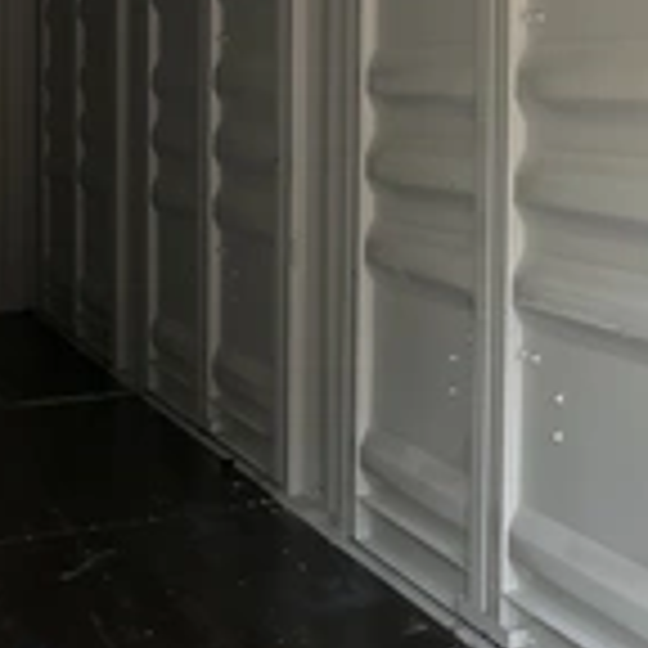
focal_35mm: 71
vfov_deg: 24.0
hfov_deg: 21.7
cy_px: 148
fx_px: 1504
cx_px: 868
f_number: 1.8
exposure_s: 1/122
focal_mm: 3
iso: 20
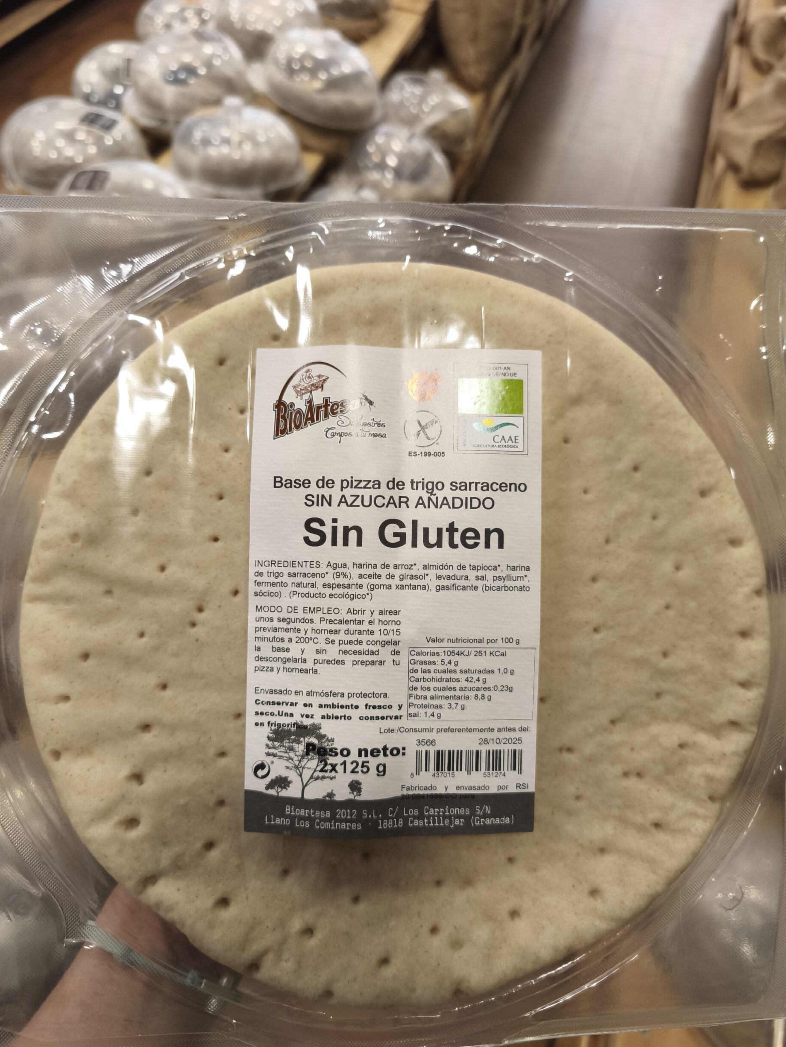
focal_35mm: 24
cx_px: 401
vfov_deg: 71.6
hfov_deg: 56.8
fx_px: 727
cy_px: 531
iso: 320
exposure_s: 1/100
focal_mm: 5.35
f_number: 1.7
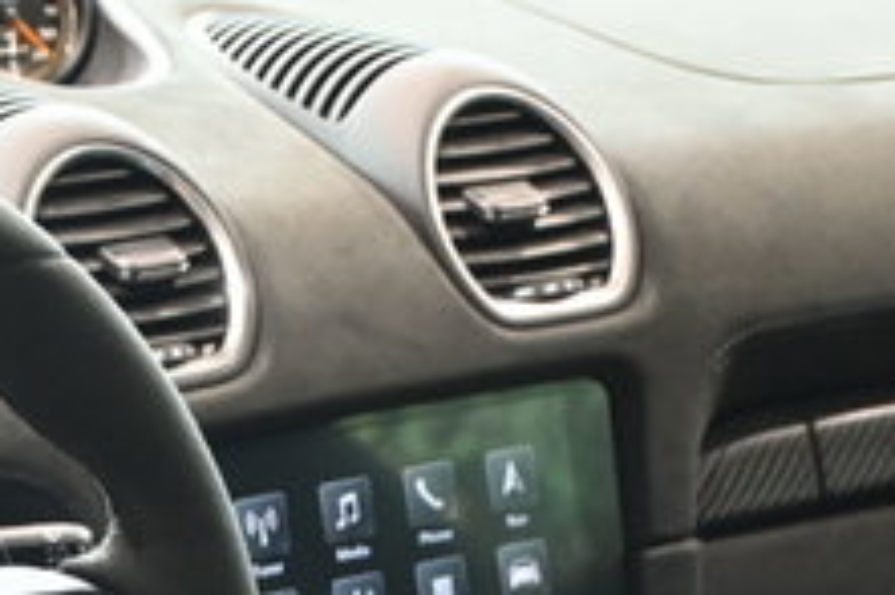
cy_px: 927
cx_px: -213
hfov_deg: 13.6
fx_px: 3627
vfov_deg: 9.1
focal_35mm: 146
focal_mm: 28
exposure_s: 1/50
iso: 1400
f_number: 4.5
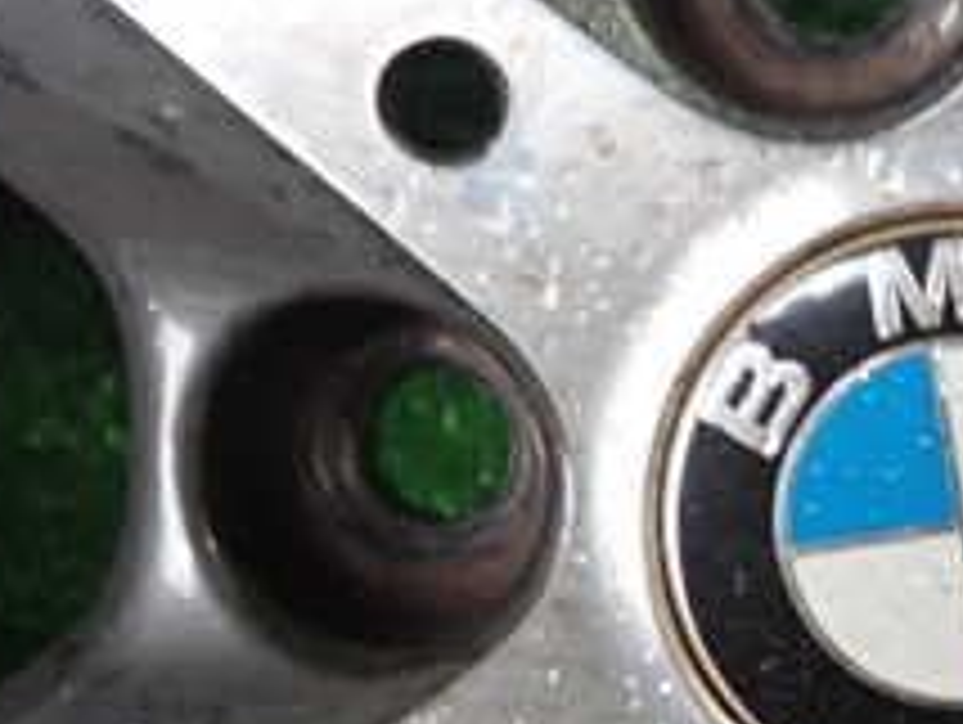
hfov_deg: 22.3
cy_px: 495
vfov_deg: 17.5
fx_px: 2339
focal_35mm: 84
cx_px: 994
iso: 250
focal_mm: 5.4
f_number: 2.3
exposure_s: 1/30
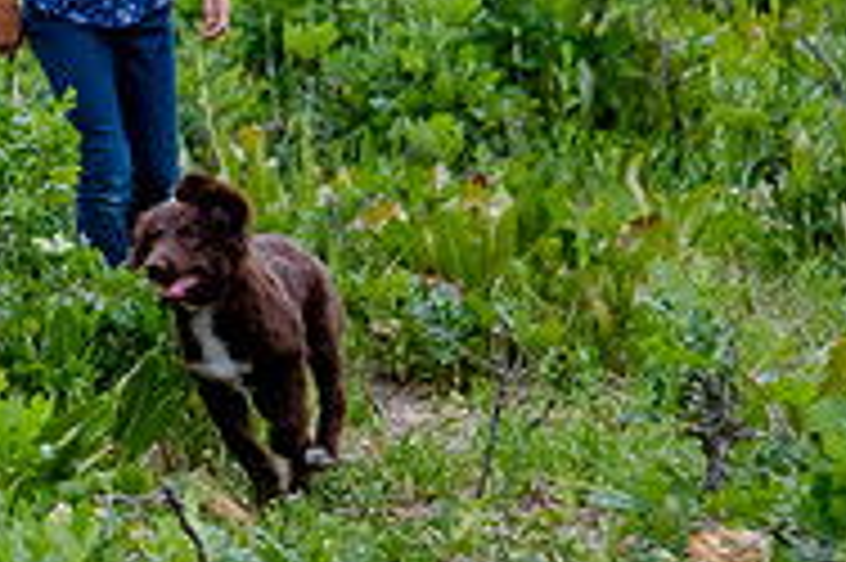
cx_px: -470
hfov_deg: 5.7
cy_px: 80
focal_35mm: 355
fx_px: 8335
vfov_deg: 3.9
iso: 2500
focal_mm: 86
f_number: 4
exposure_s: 1/200
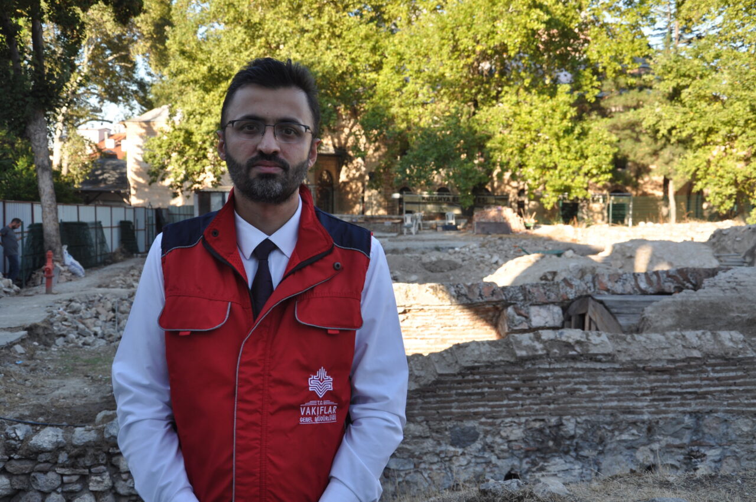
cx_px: 378
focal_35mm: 45
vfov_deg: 29.8
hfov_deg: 43.7
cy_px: 251
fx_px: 944
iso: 200
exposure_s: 1/160
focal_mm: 30
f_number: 6.3
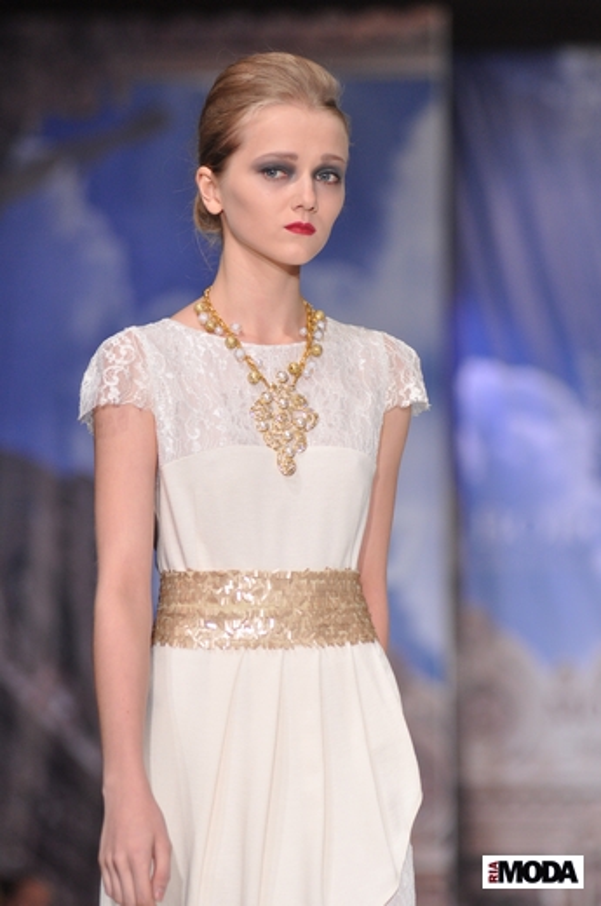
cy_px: 453
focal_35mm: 188
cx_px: 300
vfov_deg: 11.0
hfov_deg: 7.3
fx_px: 4711
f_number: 3.2
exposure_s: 1/250
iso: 800
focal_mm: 125
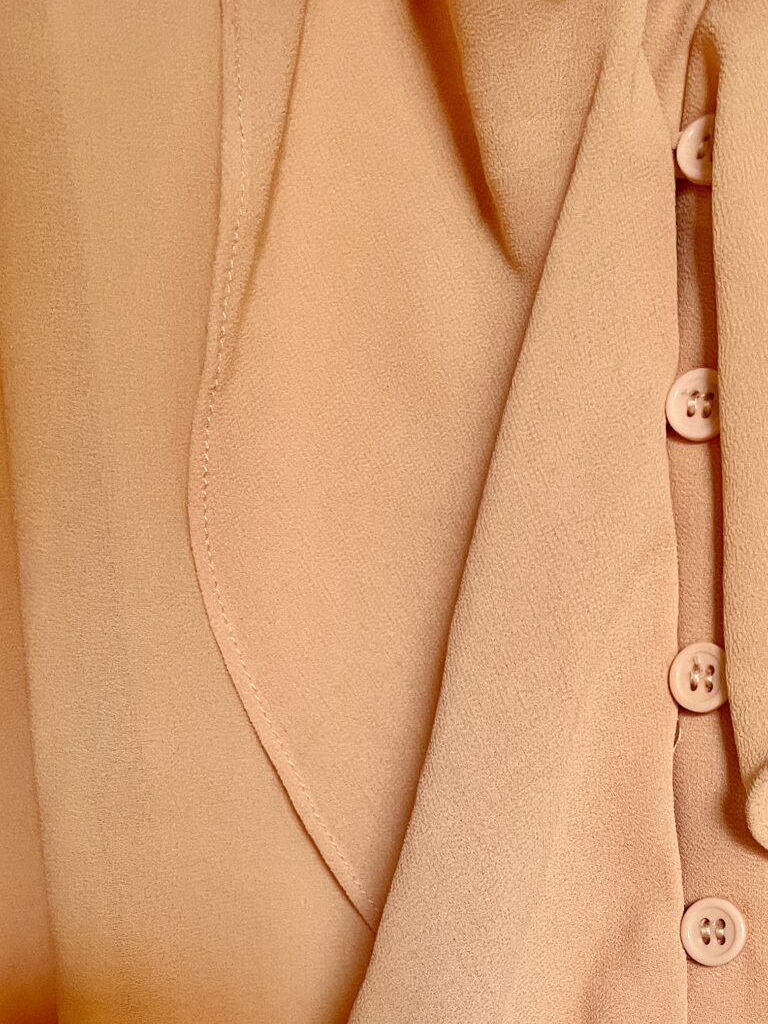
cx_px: 704
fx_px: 1538
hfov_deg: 27.0
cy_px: 995
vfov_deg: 34.0
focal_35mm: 52
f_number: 1.6
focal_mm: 4.2
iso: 125
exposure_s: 1/60
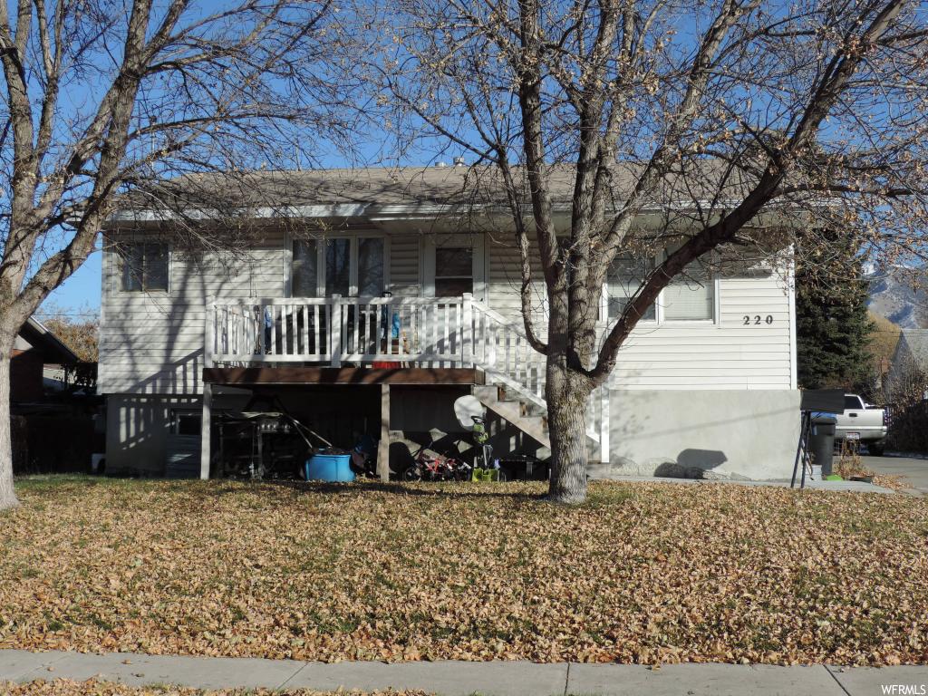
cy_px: 348
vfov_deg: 33.6
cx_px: 464
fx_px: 1153
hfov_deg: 43.9
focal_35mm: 43
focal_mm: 7.6
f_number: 3.4
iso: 80
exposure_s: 1/1000
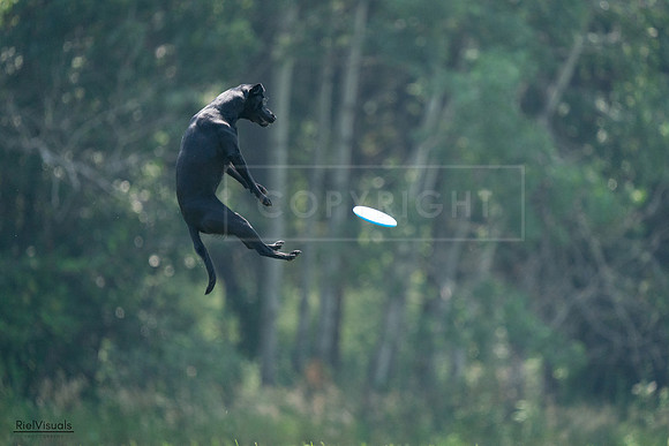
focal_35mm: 600
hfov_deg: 3.4
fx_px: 11152
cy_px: 223
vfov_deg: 2.3
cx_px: 334
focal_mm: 600
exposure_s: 1/4000
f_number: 6.3
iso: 4000
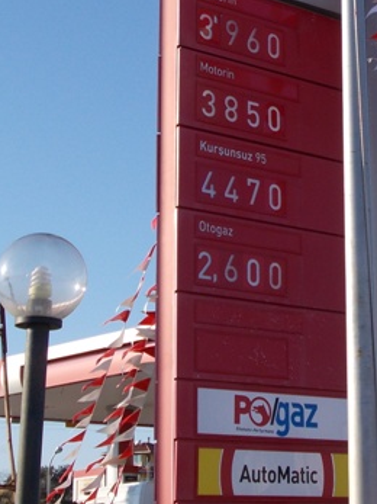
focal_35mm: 94
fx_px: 1366
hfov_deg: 15.5
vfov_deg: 20.8
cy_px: 183
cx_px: 336
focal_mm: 7.2
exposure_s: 1/160
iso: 80
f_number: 7.2
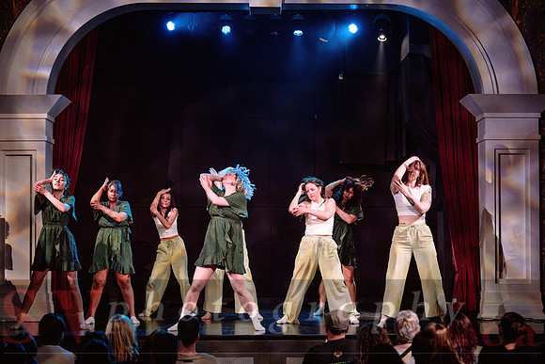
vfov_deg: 15.0
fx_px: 1382
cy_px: 182
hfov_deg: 22.3
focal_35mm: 91
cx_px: 290
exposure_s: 1/200
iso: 1600
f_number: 2.8
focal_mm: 85
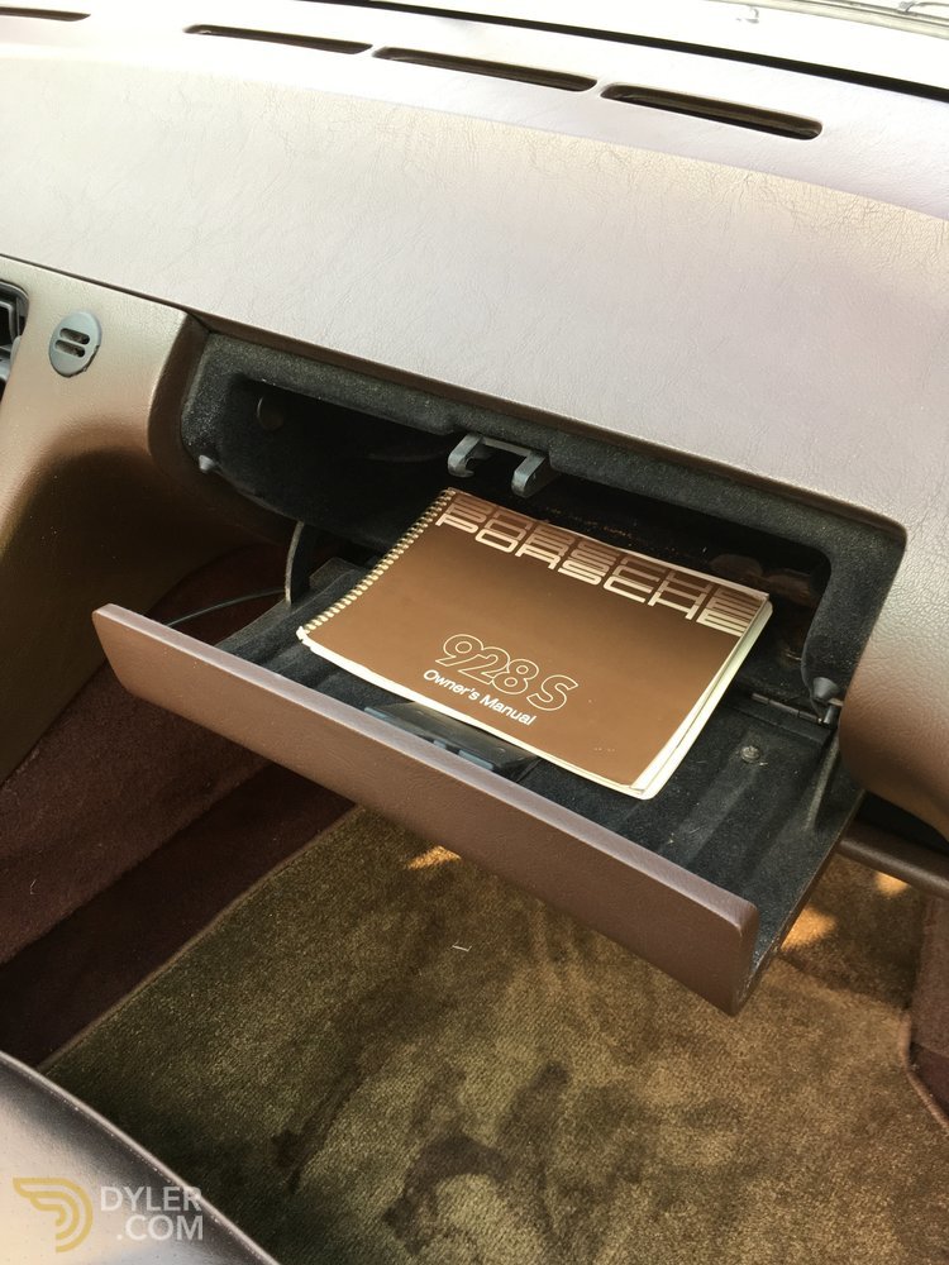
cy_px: 632
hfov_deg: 48.2
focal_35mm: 29
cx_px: 474
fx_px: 1060
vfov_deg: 61.7
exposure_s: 1/50
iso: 32
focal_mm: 4.15
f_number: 2.2
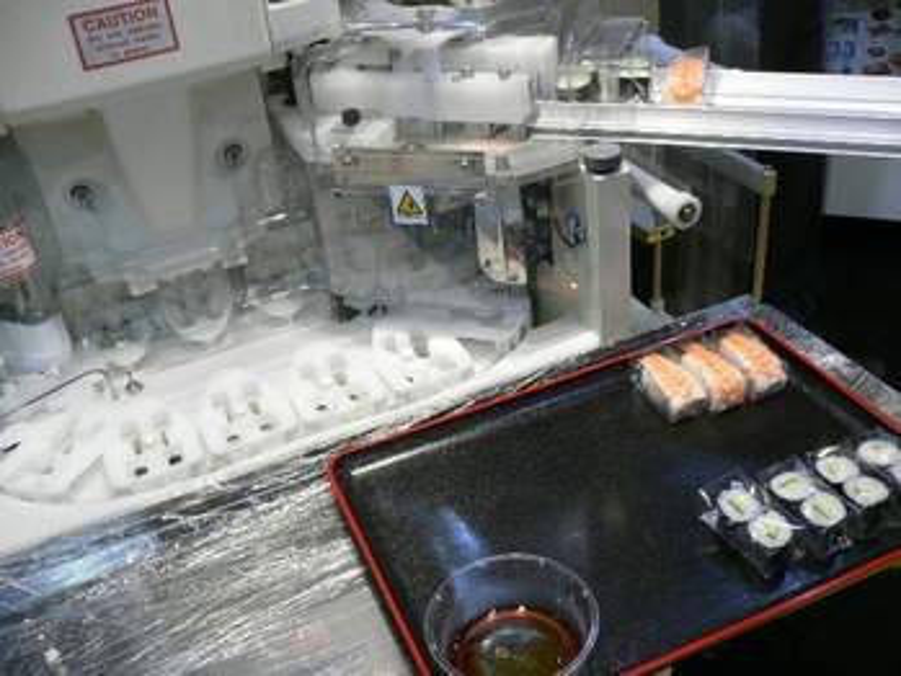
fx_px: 911
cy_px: 338
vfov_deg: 40.7
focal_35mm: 35
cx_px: 450
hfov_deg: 52.6
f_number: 2.8
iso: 150
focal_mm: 5.8
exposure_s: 1/15
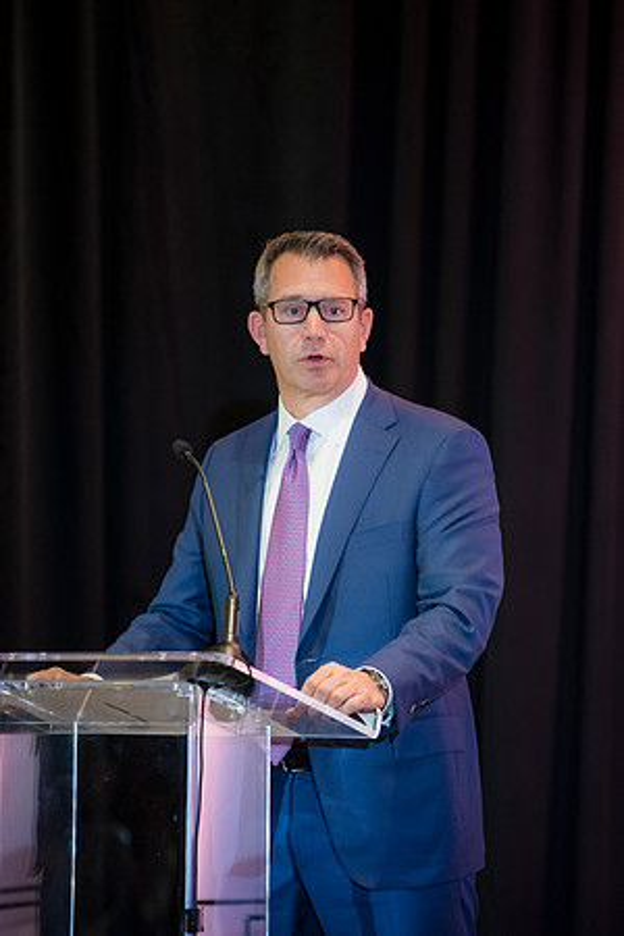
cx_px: 312
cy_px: 468
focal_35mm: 200
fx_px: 5200
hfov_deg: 6.9
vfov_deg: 10.3
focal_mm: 200
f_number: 2.8
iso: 4500
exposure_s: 1/160
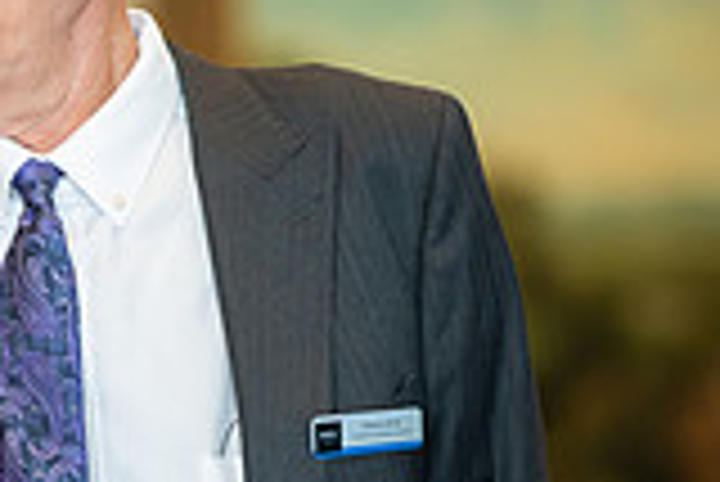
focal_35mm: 381
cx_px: -252
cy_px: 340
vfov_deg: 3.6
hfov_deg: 5.4
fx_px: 7627
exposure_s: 1/200
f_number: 1.4
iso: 640
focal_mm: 105
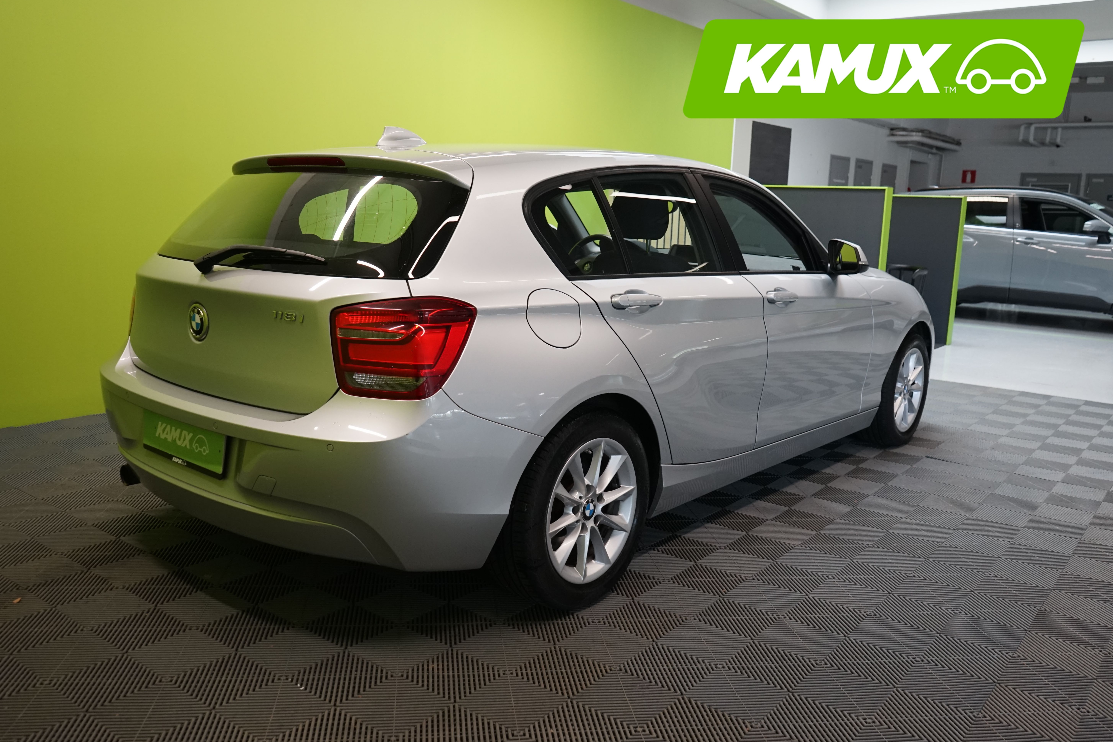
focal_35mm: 30
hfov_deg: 61.9
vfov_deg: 43.6
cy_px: 366
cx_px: 538
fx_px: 927
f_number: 5.6
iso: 1250
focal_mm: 29
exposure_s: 1/40
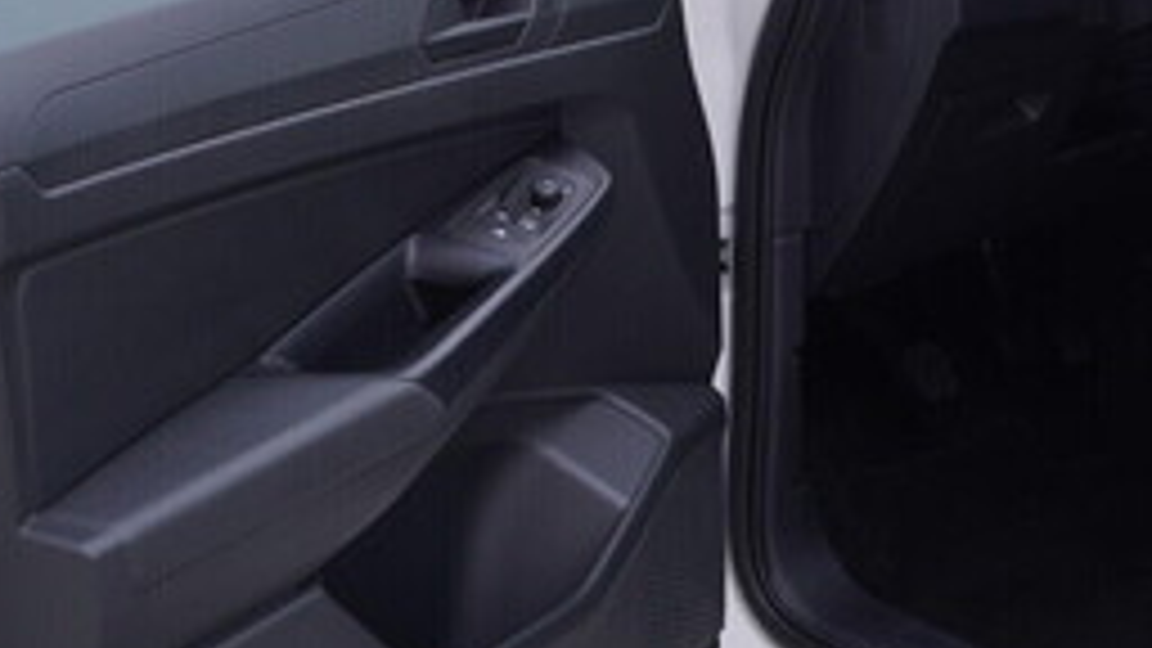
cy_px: -52
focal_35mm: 81
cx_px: 734
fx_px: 2474
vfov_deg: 14.6
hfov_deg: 26.1
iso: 125
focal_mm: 24
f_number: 3.5
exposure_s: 1/60
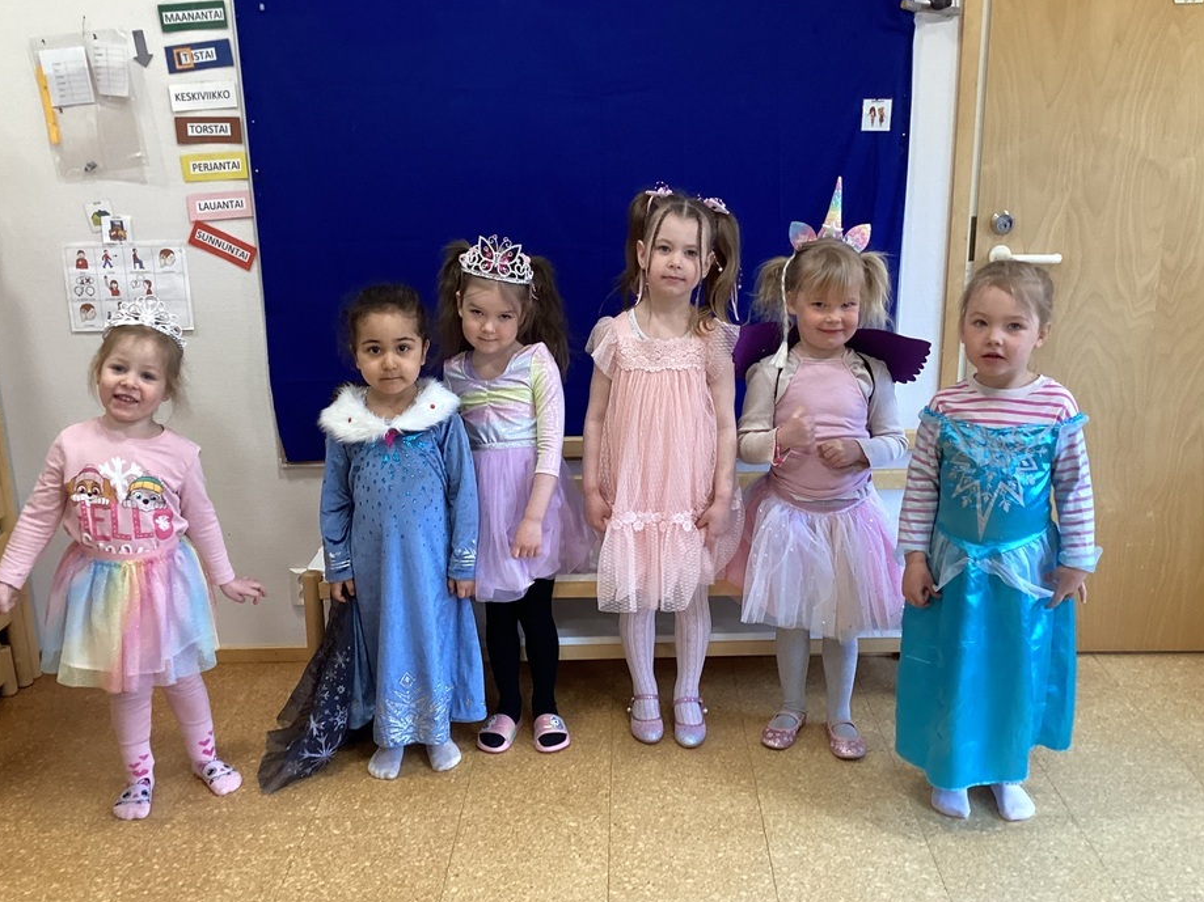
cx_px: 565
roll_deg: +2.0
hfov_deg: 51.3
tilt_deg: -17.9
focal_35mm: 36
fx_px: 1252
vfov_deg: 39.6
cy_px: 511
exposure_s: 1/50
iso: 125
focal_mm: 3.3
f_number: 2.4
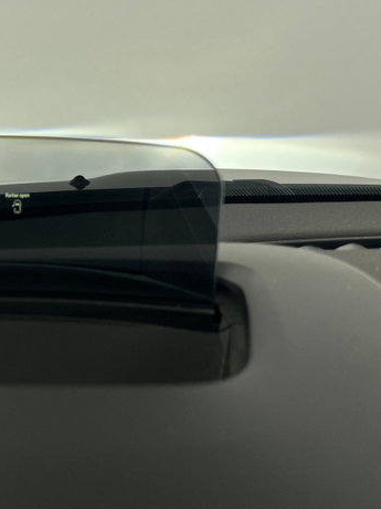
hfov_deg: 31.2
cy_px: 217
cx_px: 2
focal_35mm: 43
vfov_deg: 43.7
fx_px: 631
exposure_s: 1/100
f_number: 1.5
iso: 125
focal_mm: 5.7
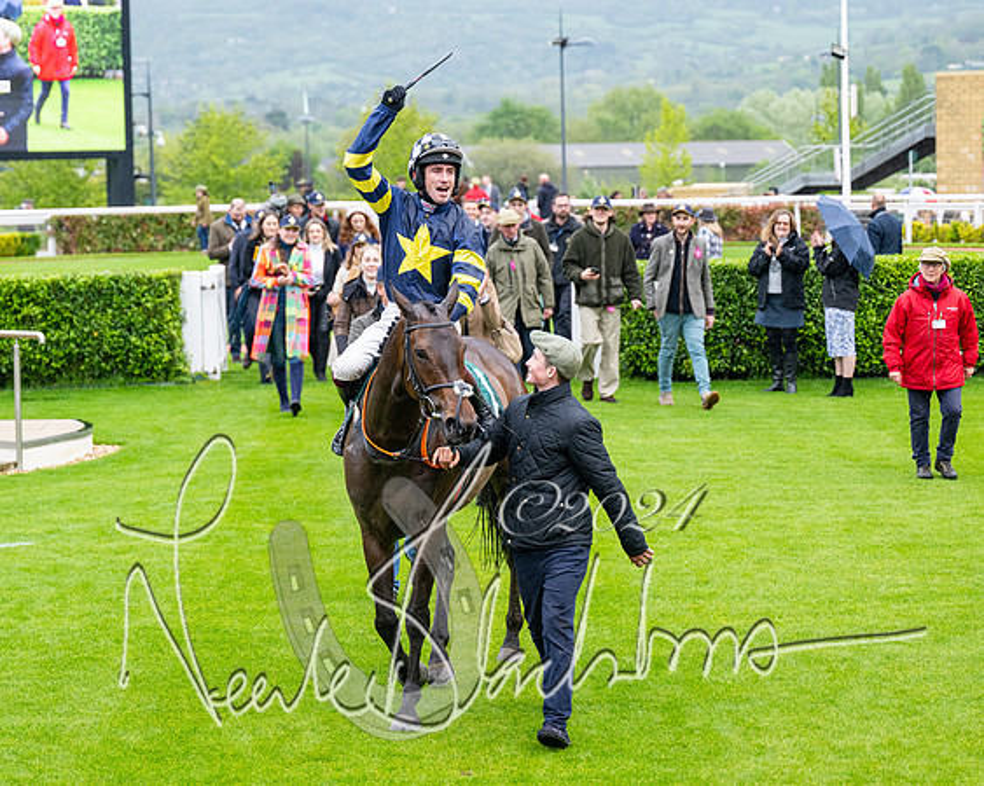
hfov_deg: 17.4
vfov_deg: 14.0
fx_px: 3213
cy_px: 393
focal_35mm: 110
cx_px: 484
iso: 1000
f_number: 4
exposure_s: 1/800
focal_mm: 98
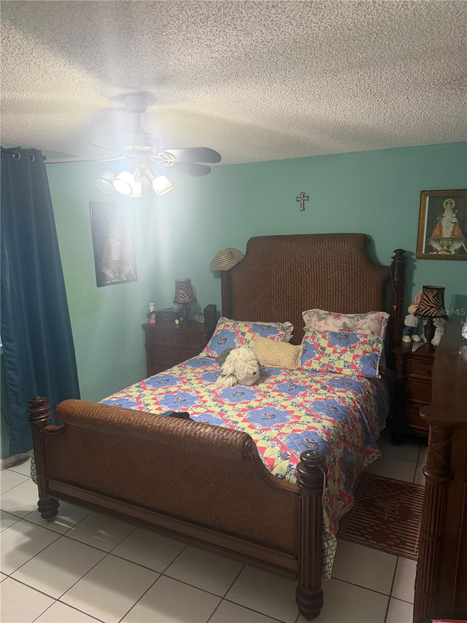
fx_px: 432
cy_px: 312
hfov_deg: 56.8
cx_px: 234
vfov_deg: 71.6
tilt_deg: -9.1
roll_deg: +1.4
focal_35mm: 24
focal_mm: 6.76
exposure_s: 1/60
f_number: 1.78
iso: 400
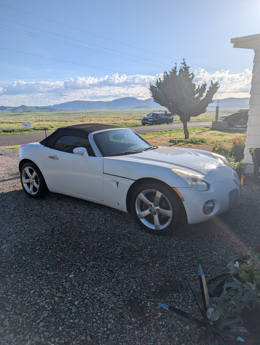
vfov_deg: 71.5
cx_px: 130
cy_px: 172
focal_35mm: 24
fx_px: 240
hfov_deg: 56.9
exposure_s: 1/2146
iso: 20
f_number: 1.68
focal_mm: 6.9
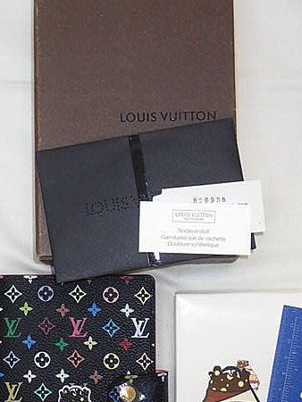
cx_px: 138
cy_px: 245
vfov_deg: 24.1
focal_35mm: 81
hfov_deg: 18.2
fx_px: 941
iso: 200
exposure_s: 1/50
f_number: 3.5
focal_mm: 10.29
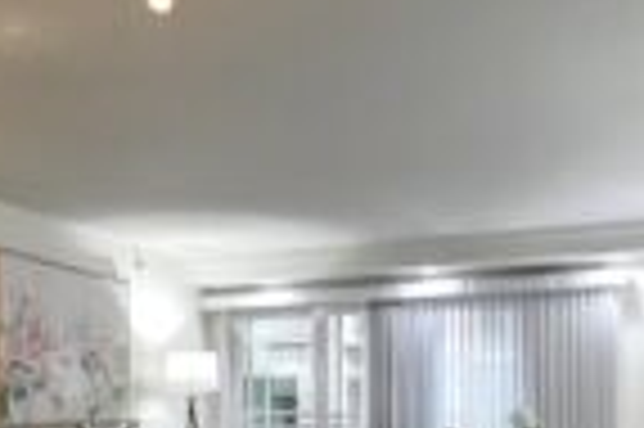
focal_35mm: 42
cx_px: 293
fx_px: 750
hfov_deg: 46.4
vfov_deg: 28.5
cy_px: 484
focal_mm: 10
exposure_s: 1/8
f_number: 11
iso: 3200
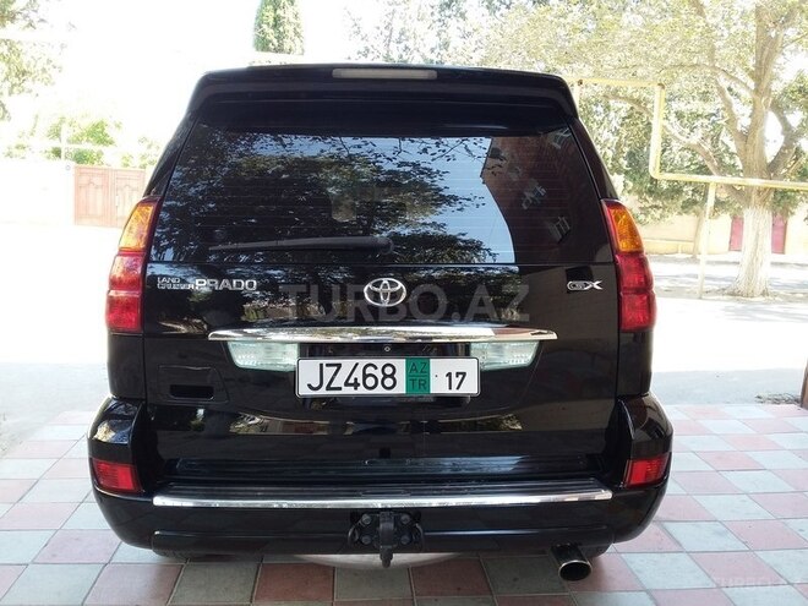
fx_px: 724
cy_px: 303
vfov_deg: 45.4
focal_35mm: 31
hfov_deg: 58.4
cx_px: 404
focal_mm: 3.3
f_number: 2.2
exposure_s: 1/50
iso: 64
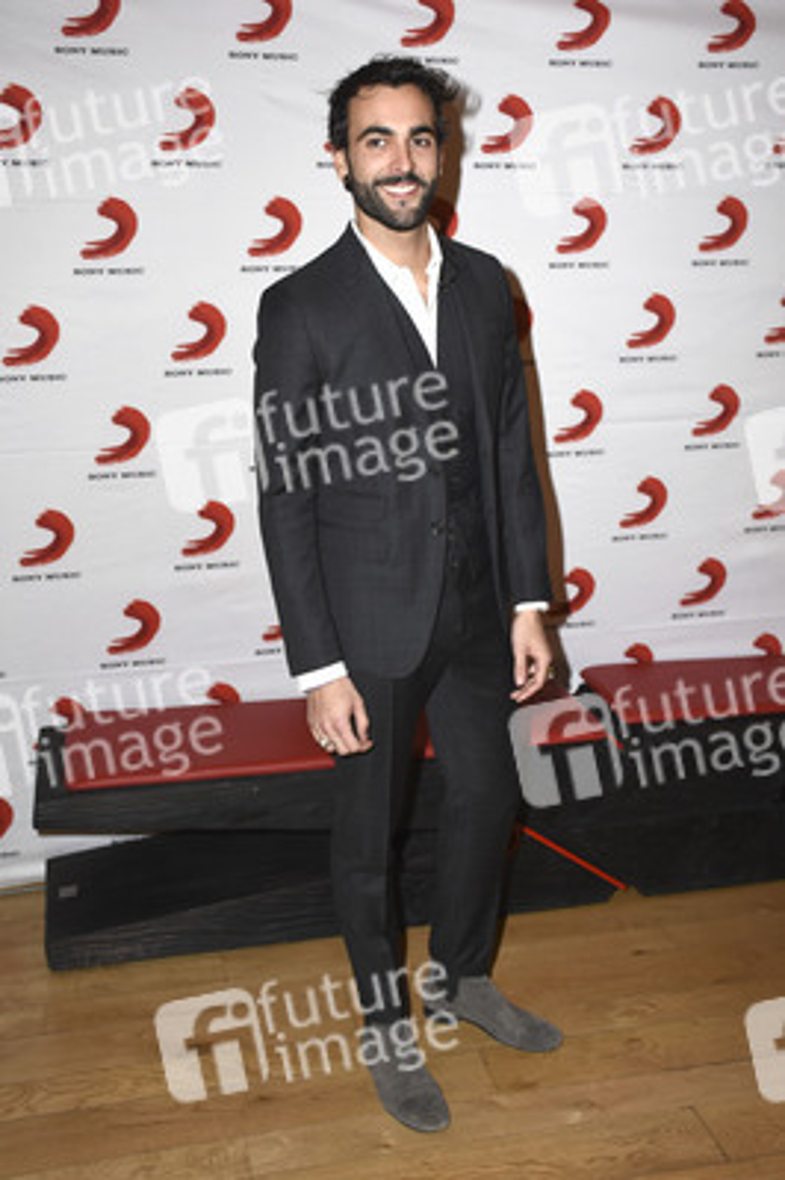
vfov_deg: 49.6
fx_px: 1278
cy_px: 590
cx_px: 392
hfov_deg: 34.2
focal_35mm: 39
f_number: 4.5
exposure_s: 1/200
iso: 640
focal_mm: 26
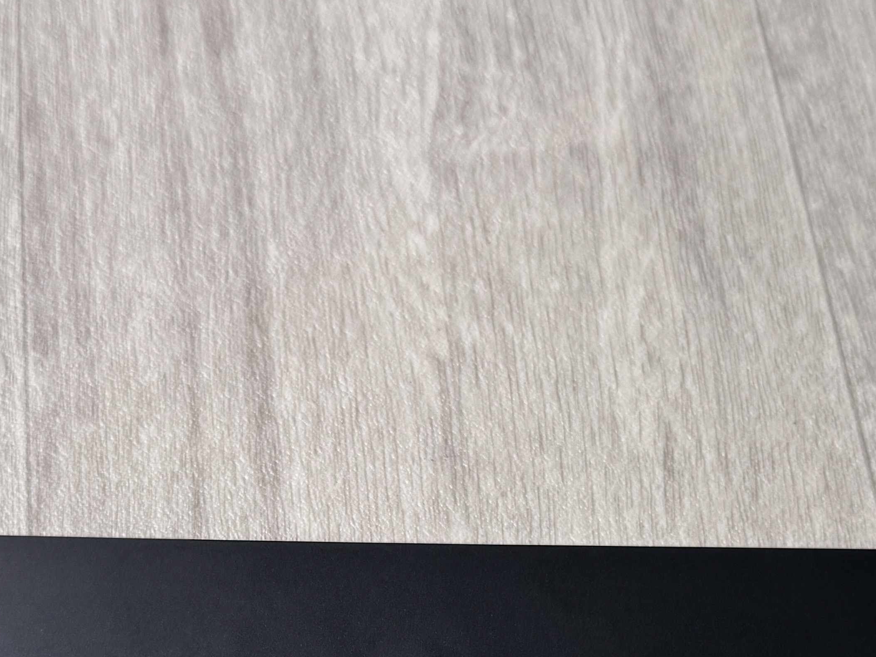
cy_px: 712
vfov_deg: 21.5
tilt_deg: -65.5
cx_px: 376
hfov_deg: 29.8
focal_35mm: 65
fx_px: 1645
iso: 64
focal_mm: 6.76
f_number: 1.78
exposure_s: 1/159
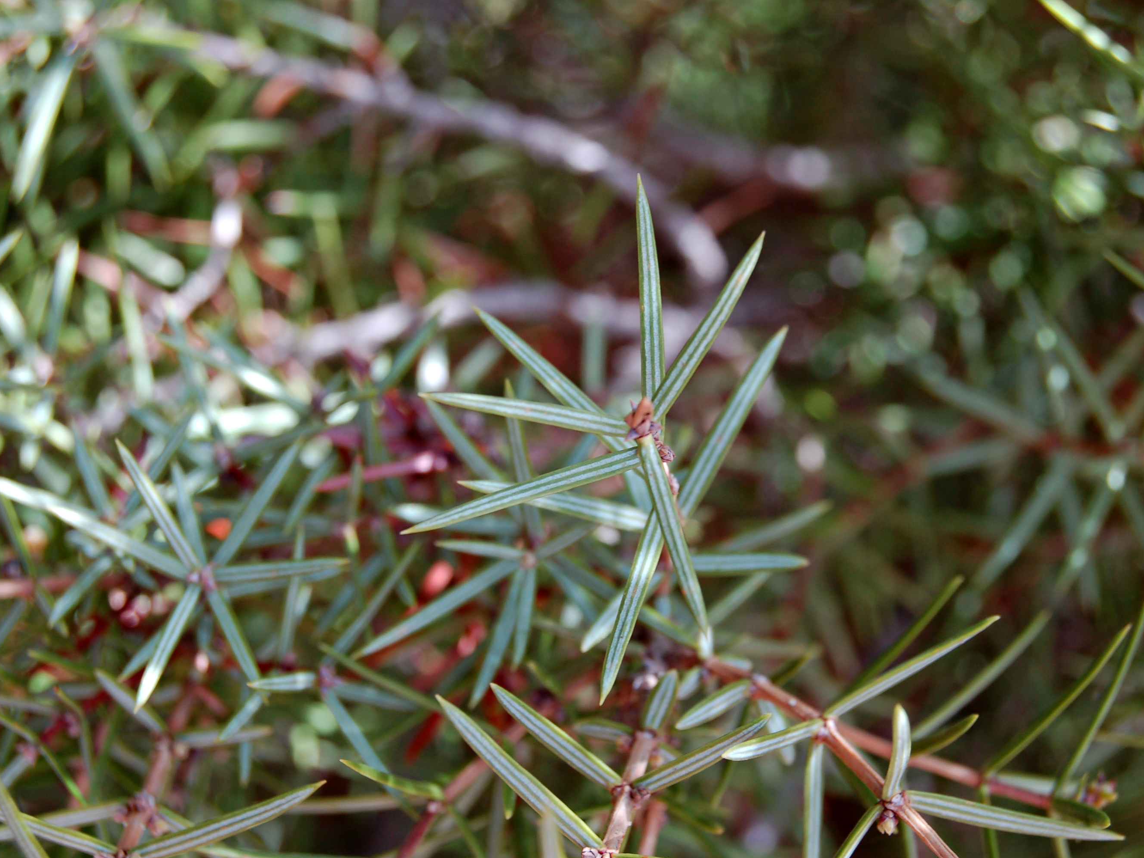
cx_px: 643
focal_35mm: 90
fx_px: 2960
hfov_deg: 21.9
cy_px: 429
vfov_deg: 16.5
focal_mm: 55
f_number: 8
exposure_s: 1/60
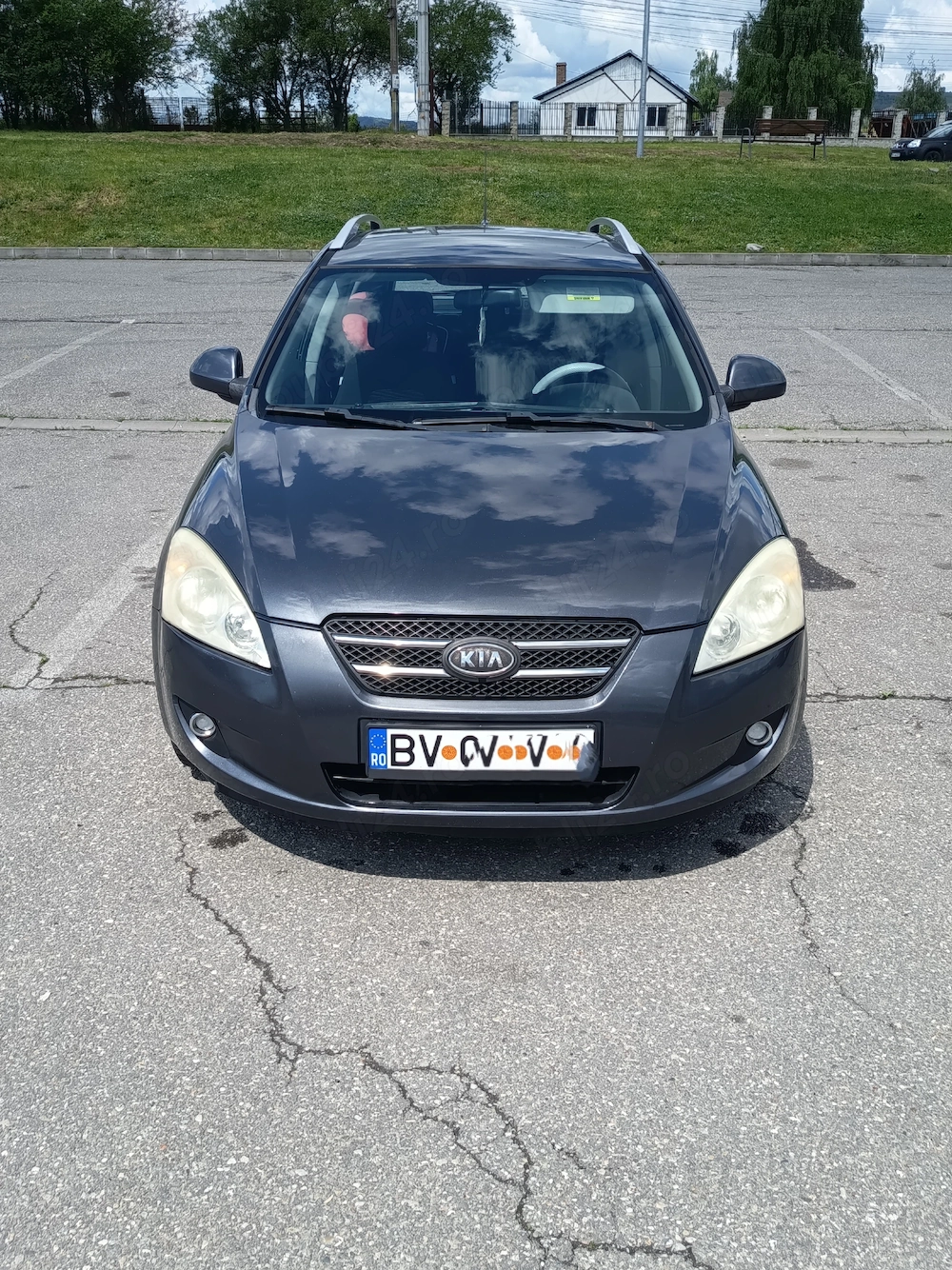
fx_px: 1174
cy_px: 635
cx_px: 476
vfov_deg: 56.8
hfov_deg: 44.1
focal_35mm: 32
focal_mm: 5.24
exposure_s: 1/368
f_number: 1.7
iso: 50
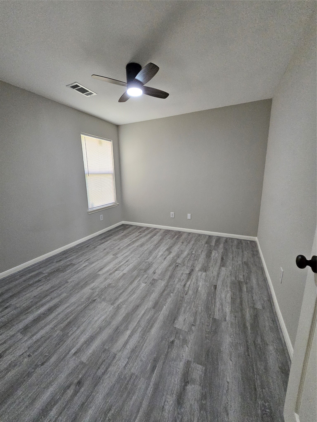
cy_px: 211
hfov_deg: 89.9
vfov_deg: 106.2
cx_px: 158
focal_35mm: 13
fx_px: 159
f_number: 2.2
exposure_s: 1/77
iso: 500
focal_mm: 1.74
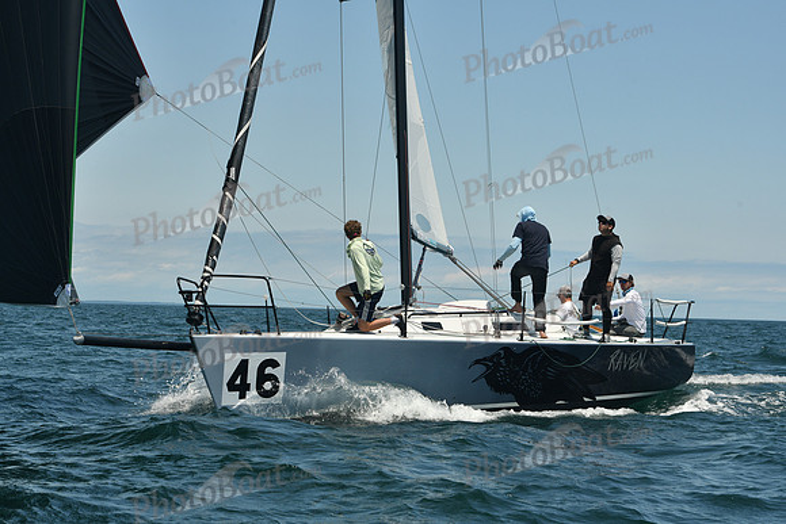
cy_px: 262
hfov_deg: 22.6
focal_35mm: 90
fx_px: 1965
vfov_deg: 15.2
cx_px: 393
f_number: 9
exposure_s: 1/640
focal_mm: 90
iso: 320
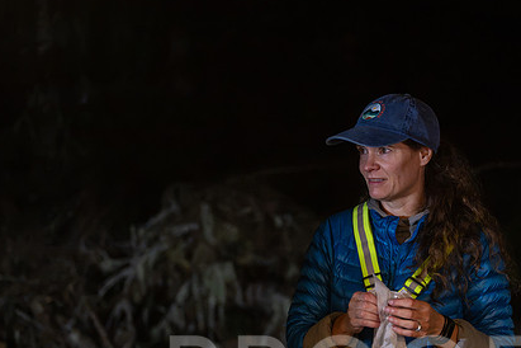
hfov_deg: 23.5
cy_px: 227
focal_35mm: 86
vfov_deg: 15.9
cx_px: 351
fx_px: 1245
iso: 6400
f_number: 3.2
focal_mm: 61
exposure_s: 1/80
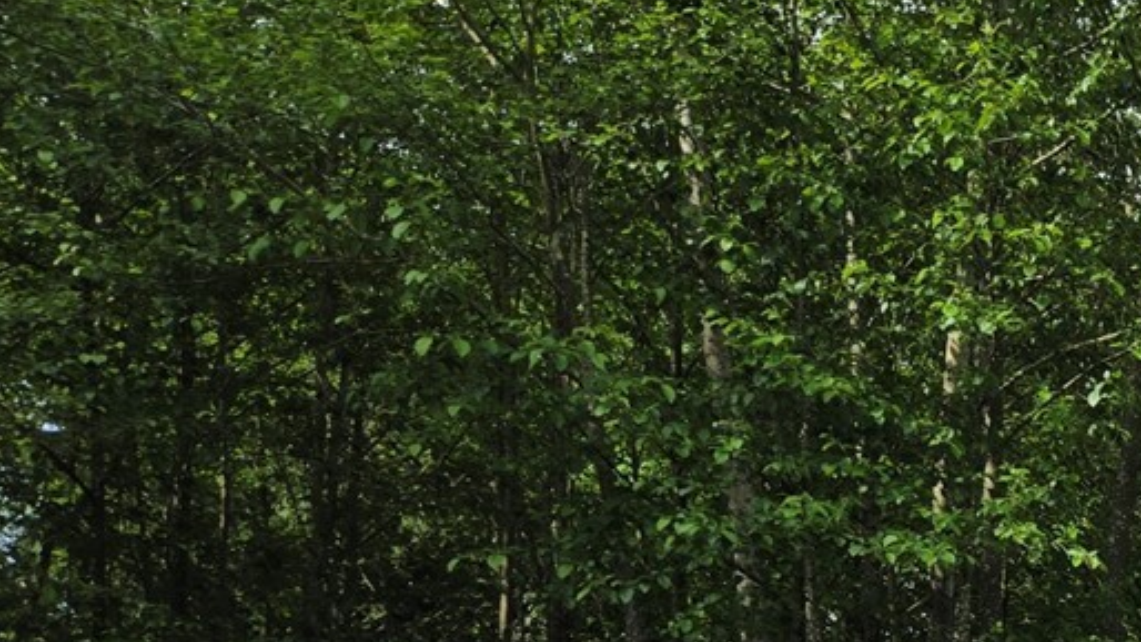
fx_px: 2360
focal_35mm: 78
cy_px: 1248
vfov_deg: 13.5
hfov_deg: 23.2
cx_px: 1596
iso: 25
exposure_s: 1/944
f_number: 1.8
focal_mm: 5.4
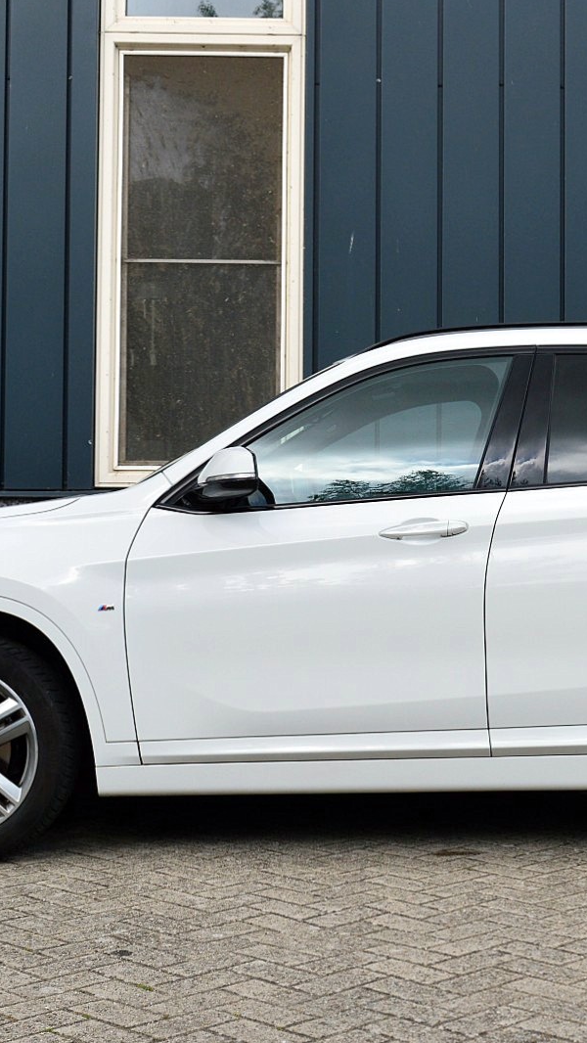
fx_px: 1654
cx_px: 430
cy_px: 522
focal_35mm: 60
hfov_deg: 20.0
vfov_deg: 35.0
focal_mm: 25
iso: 400
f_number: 10
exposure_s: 1/320
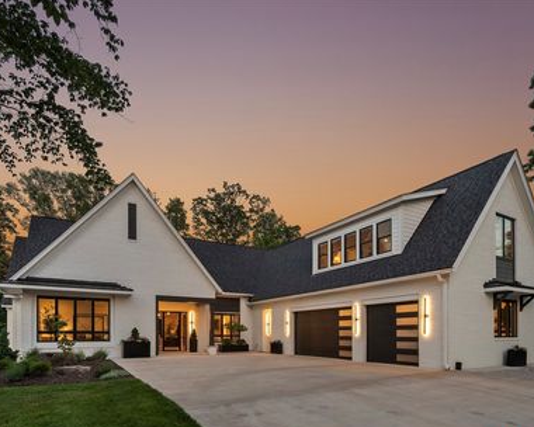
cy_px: 232
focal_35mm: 21
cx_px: 268
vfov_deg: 65.4
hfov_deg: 77.6
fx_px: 332
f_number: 11
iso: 800
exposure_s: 1/8
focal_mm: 17
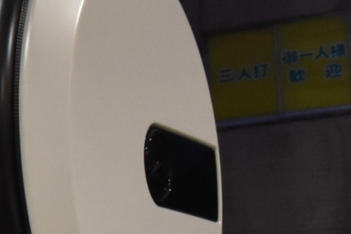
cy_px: 317
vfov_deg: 7.8
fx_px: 1687
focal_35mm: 173
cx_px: -619
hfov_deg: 9.8
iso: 1250
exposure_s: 1/30
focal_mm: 20
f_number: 8
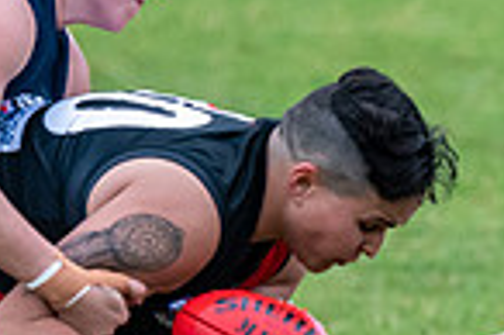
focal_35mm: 2972
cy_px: 410
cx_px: 698
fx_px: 41561
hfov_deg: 0.7
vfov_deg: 0.5
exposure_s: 1/1600
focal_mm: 420
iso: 1250
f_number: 7.1
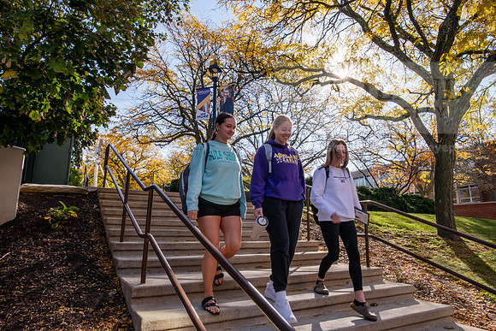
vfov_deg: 53.2
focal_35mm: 24
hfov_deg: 73.7
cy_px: 166
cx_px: 248
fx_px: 331
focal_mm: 24
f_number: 20
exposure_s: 1/125
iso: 320
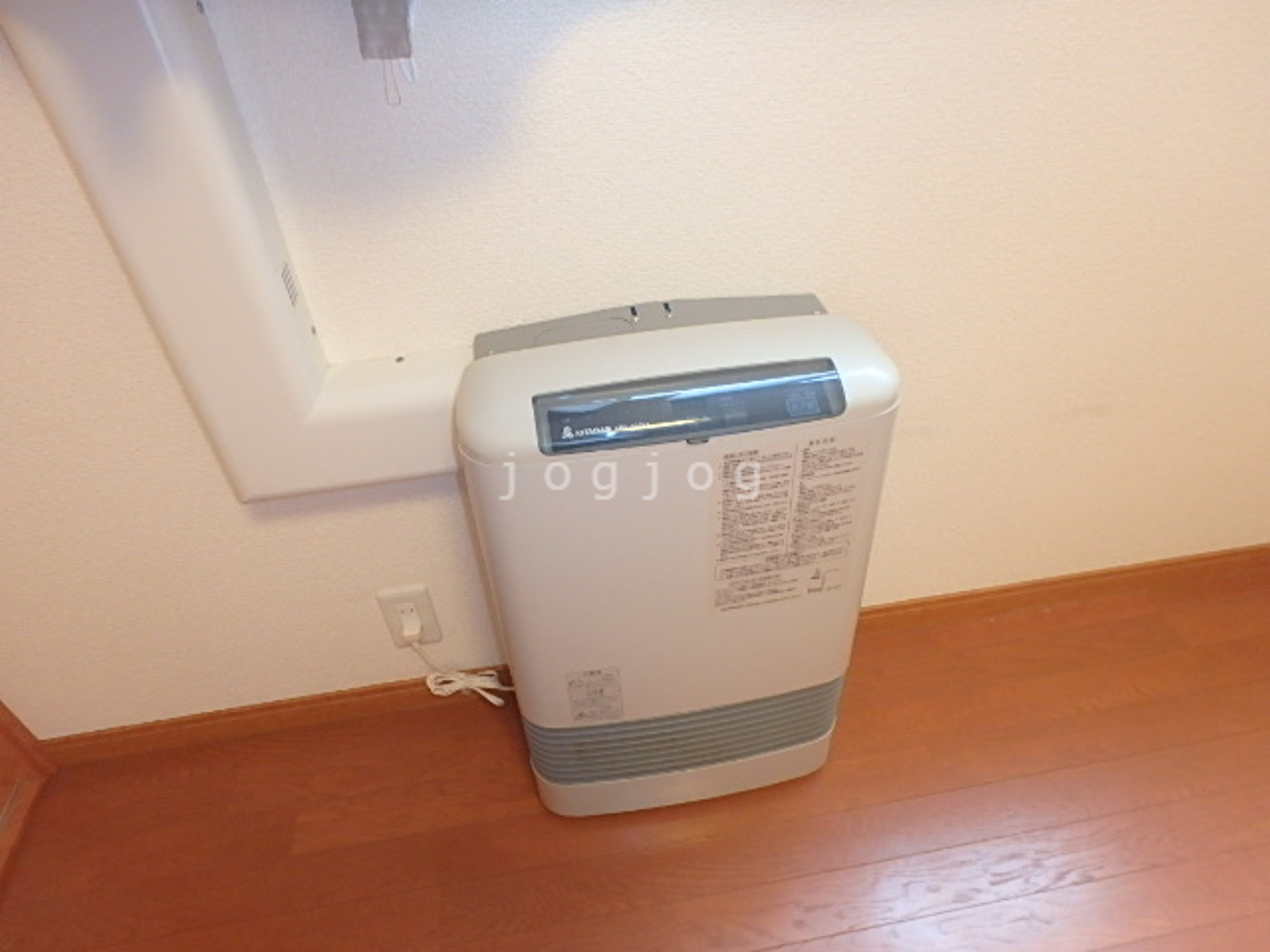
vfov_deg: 63.4
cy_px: 476
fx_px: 770
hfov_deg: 79.0
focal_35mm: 21
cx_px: 635
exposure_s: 1/30
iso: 400
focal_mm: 3.7
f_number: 3.5
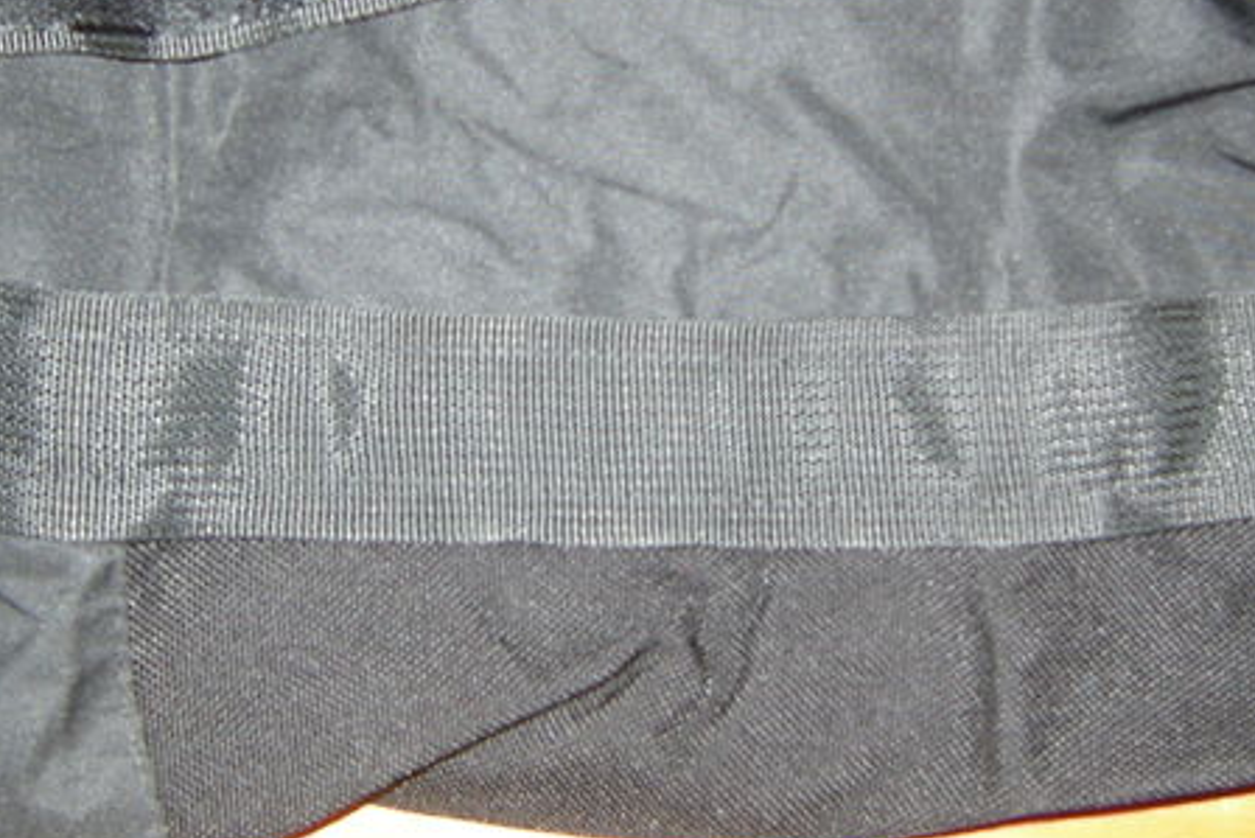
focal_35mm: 65
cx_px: 675
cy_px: 179
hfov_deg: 30.9
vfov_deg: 20.7
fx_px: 2267
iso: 64
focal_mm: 4.7
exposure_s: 1/60
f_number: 2.8
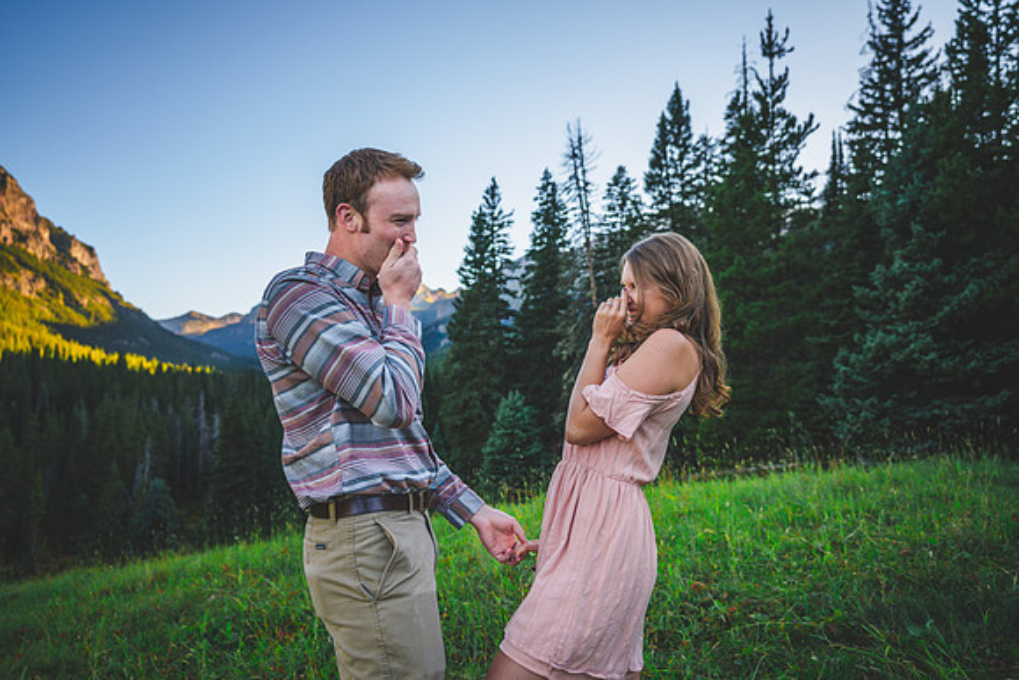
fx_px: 651
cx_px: 510
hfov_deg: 76.1
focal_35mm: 23
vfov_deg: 55.1
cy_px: 340
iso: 160
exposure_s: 1/640
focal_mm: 23
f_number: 2.8
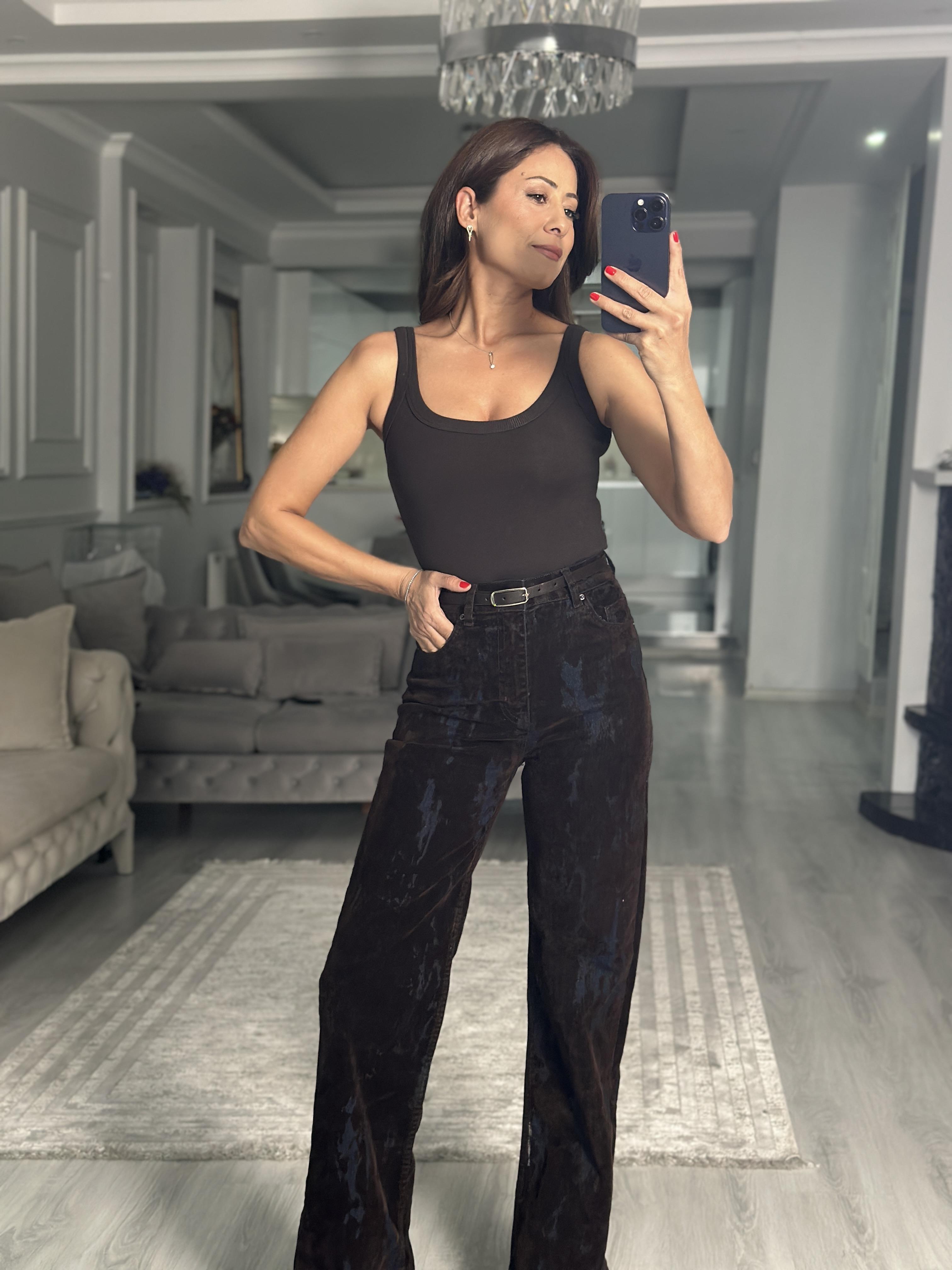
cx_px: 476
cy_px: 635
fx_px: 1760
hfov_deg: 30.3
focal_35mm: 48
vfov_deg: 39.7
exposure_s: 1/50
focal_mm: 6.86
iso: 200
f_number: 1.78
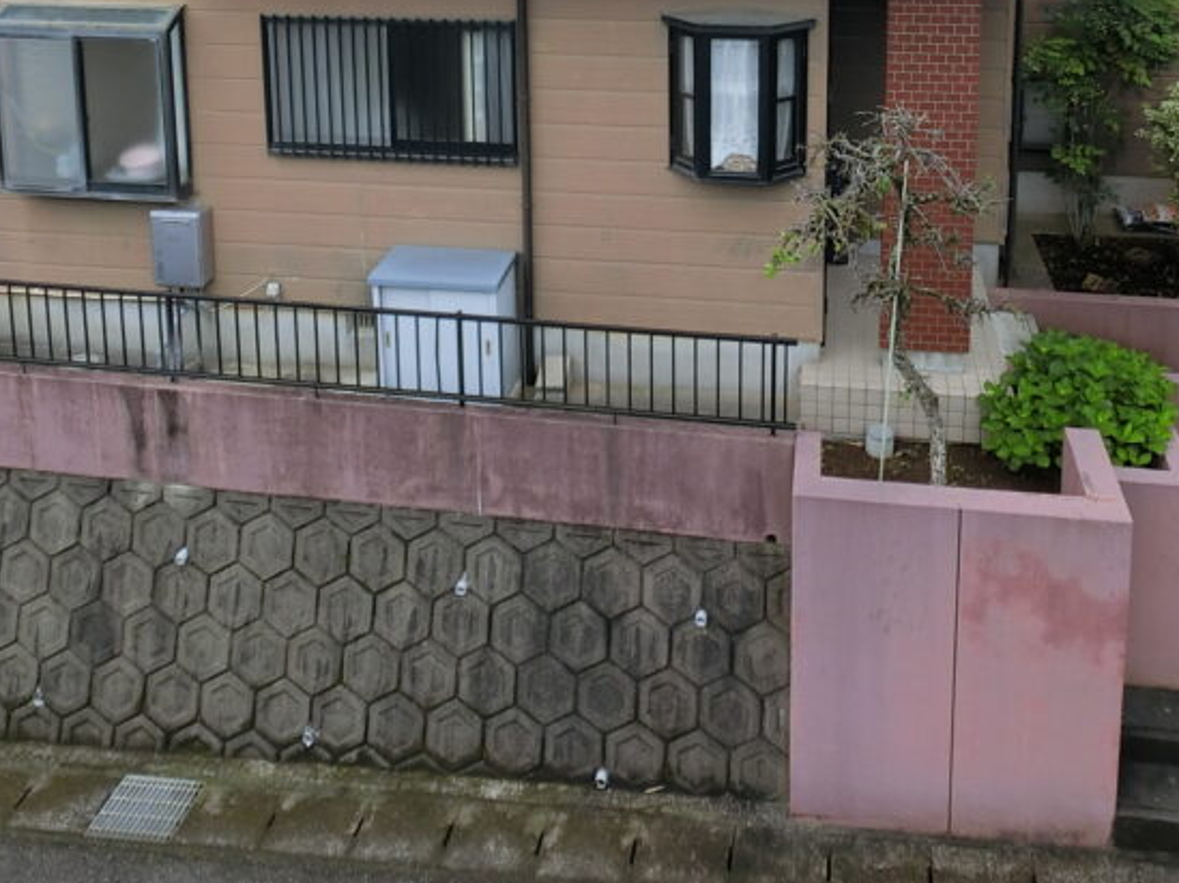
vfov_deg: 35.8
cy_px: -43
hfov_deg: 52.6
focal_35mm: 35
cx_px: 653
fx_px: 1191
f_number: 2.8
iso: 64
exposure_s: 1/250
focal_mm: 2.87
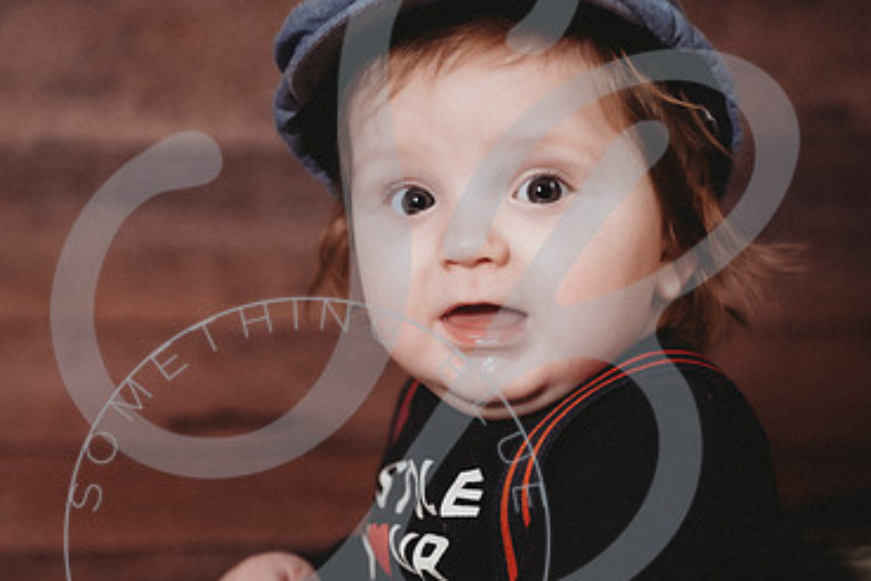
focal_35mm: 117
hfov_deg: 17.5
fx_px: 2831
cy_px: 316
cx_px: 463
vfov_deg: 11.7
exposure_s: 1/125
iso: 100
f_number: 2.8
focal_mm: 70
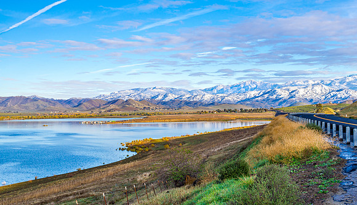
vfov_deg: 28.3
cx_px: 227
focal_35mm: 43
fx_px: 406
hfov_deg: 46.9
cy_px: 89
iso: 200
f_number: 4.5
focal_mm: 32
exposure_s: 1/400
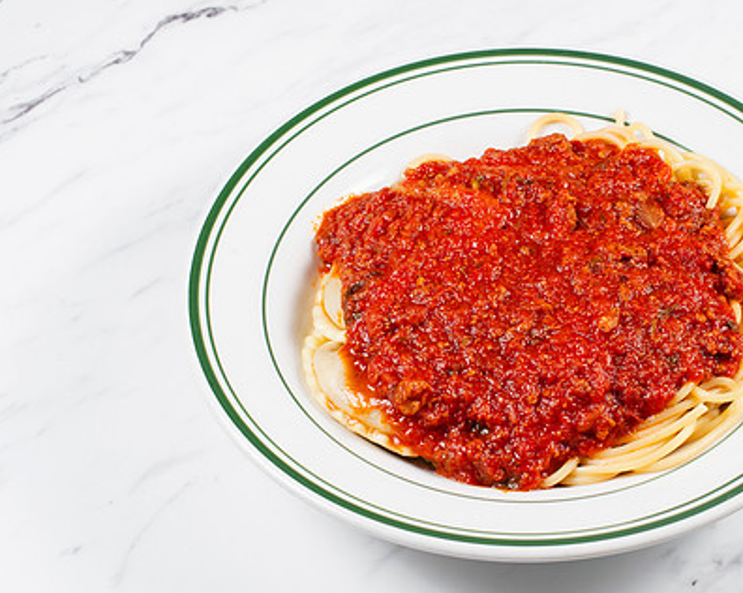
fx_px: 1867
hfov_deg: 22.4
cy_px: 317
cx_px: 510
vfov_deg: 18.0
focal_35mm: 85
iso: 200
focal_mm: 50
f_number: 10
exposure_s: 1/250
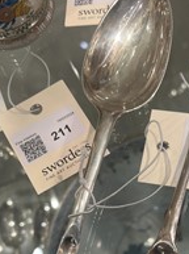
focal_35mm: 54
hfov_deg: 26.8
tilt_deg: -66.9
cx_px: 130
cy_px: 196
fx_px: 394
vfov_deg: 34.7
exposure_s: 1/100
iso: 80
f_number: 1.6
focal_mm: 5.1
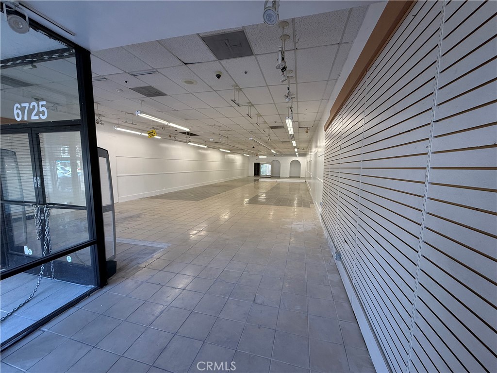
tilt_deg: -5.7
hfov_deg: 102.1
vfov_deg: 85.7
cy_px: 186
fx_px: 201
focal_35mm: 14
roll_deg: -0.7
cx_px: 248
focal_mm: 2.22
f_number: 2.2
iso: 100
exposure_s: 1/99
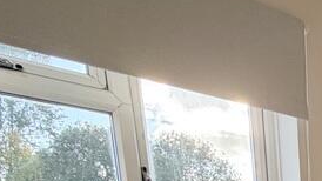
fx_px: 487
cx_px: 437
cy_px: 366
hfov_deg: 28.6
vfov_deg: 16.1
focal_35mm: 57
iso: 80
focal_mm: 2.22
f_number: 2.2
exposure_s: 1/121
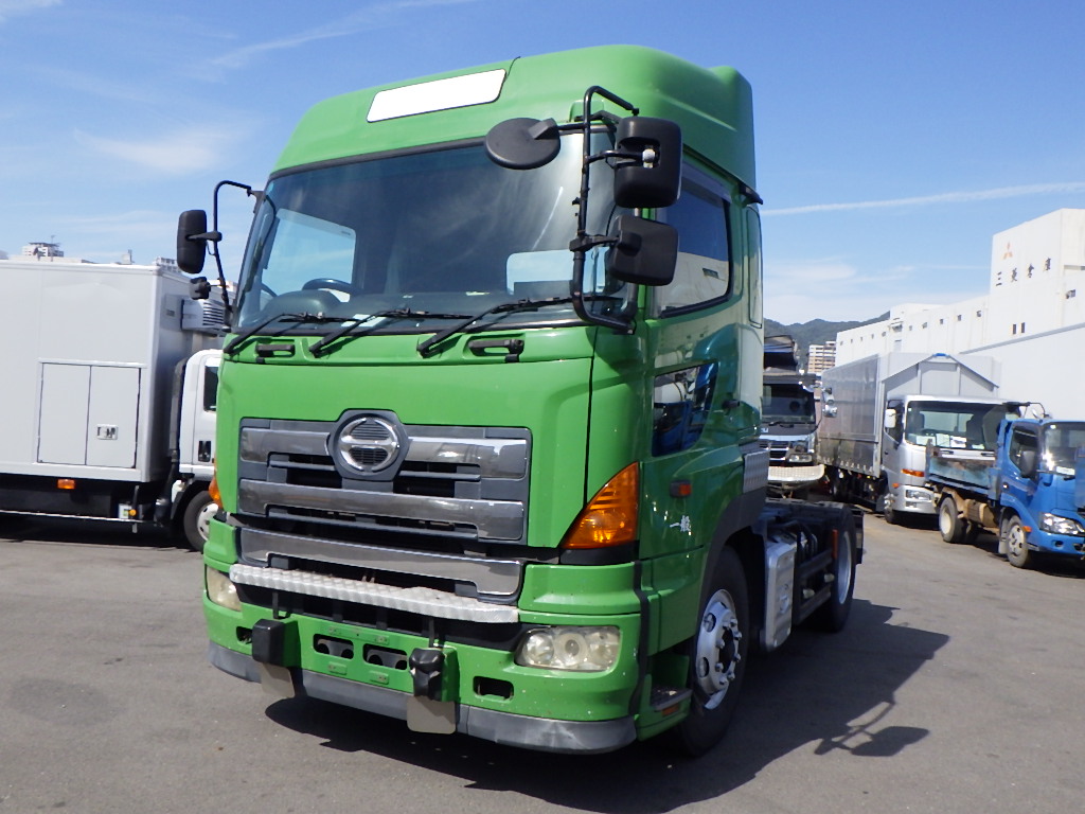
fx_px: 878
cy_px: 407
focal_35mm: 28
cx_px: 542
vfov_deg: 49.7
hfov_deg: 63.4
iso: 250
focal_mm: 5
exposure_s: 1/1500
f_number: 4.2
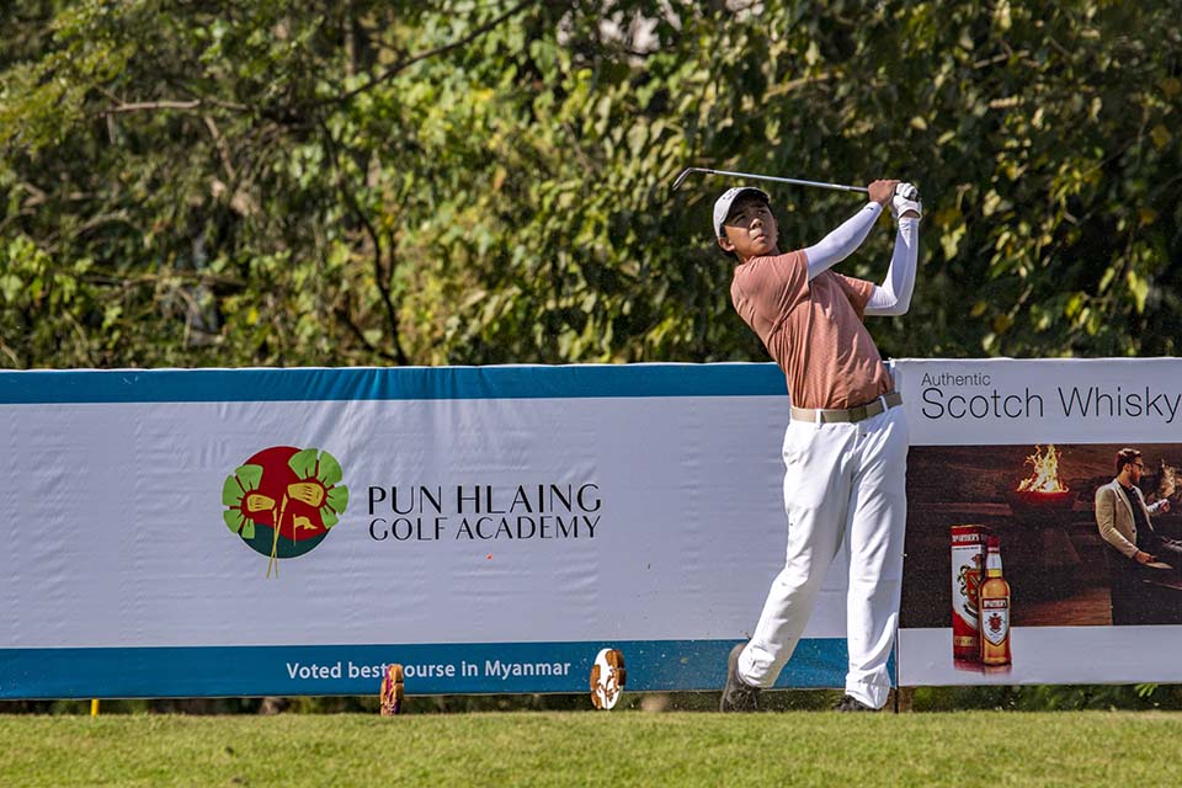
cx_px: 591
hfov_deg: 3.2
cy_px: 394
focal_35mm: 650
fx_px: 21340
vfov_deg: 2.1
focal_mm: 650
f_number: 8
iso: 360
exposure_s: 1/2000
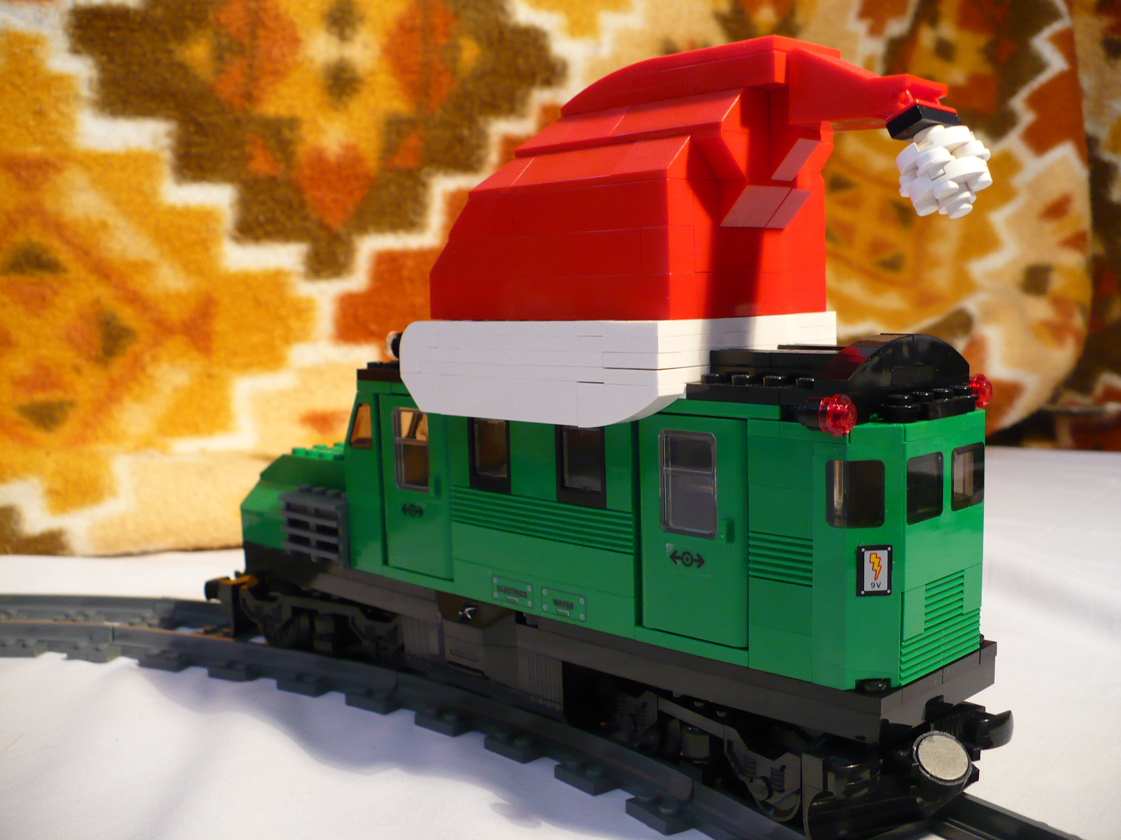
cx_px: 560
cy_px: 420
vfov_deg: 38.7
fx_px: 1198
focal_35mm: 37
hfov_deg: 50.1
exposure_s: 1/15
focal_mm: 6.1
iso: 200
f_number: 2.8
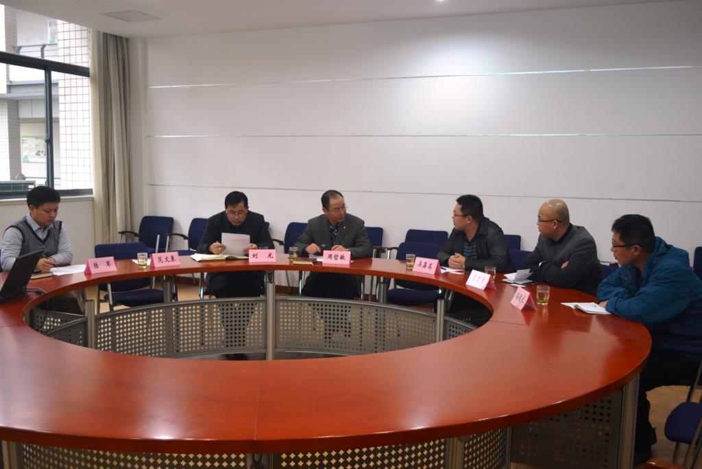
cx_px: 351
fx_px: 644
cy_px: 234
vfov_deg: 40.0
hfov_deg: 57.2
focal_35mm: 33
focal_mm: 22
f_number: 4
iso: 400
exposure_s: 1/20
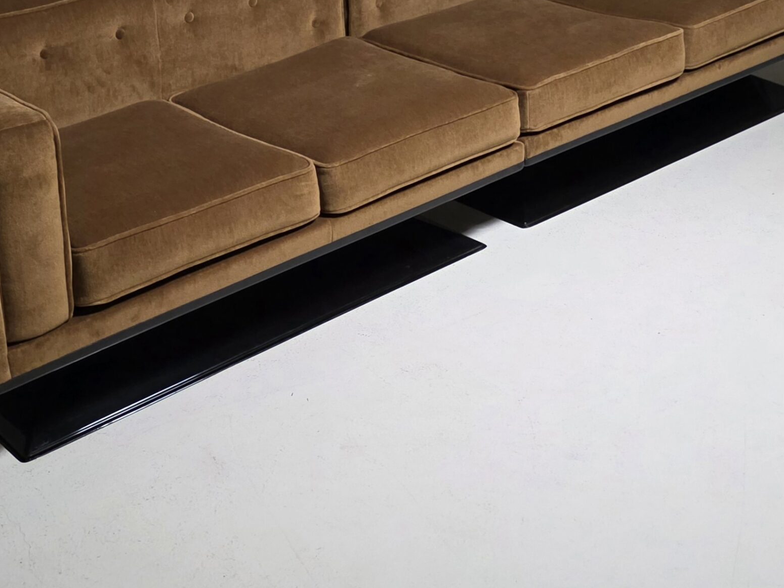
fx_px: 861
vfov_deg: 36.8
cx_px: 323
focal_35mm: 38
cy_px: 143
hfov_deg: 48.7
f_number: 1.7
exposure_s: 1/101
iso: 500
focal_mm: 6.3
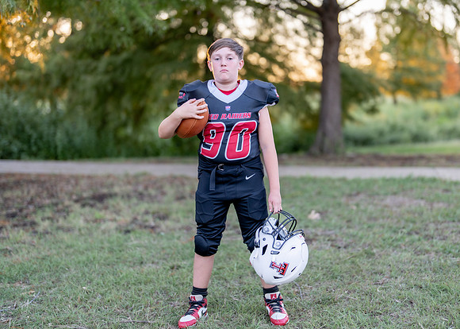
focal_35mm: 62
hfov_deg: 31.6
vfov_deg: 22.9
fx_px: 811
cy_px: 144
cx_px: 265
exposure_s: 1/320
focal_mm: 50
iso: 100
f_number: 1.2
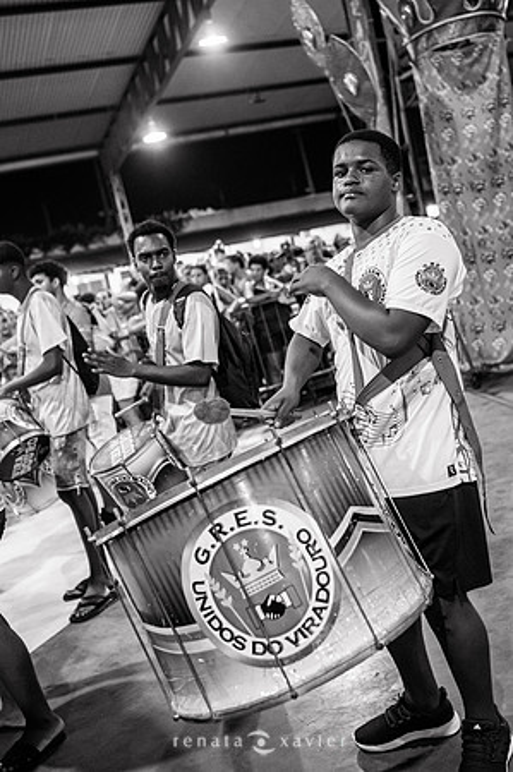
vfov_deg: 53.2
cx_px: 256
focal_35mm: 36
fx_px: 771
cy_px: 386
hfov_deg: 36.8
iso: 800
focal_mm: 24
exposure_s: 1/200
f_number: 1.8
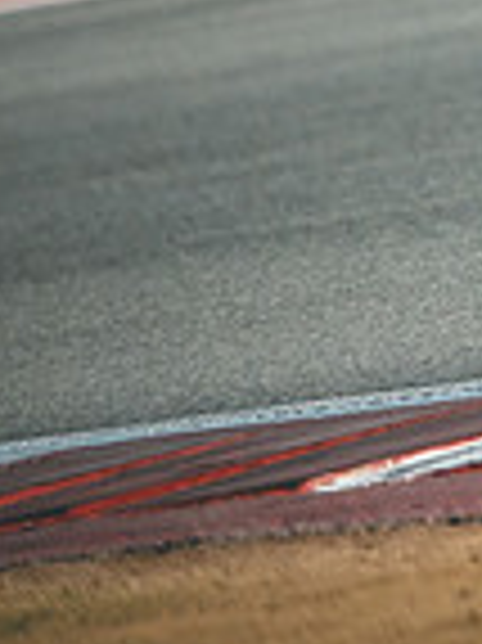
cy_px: -214
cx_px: 1036
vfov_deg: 1.7
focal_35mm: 1170
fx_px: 21754
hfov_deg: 1.3
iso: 1000
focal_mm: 200
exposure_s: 1/3200
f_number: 2
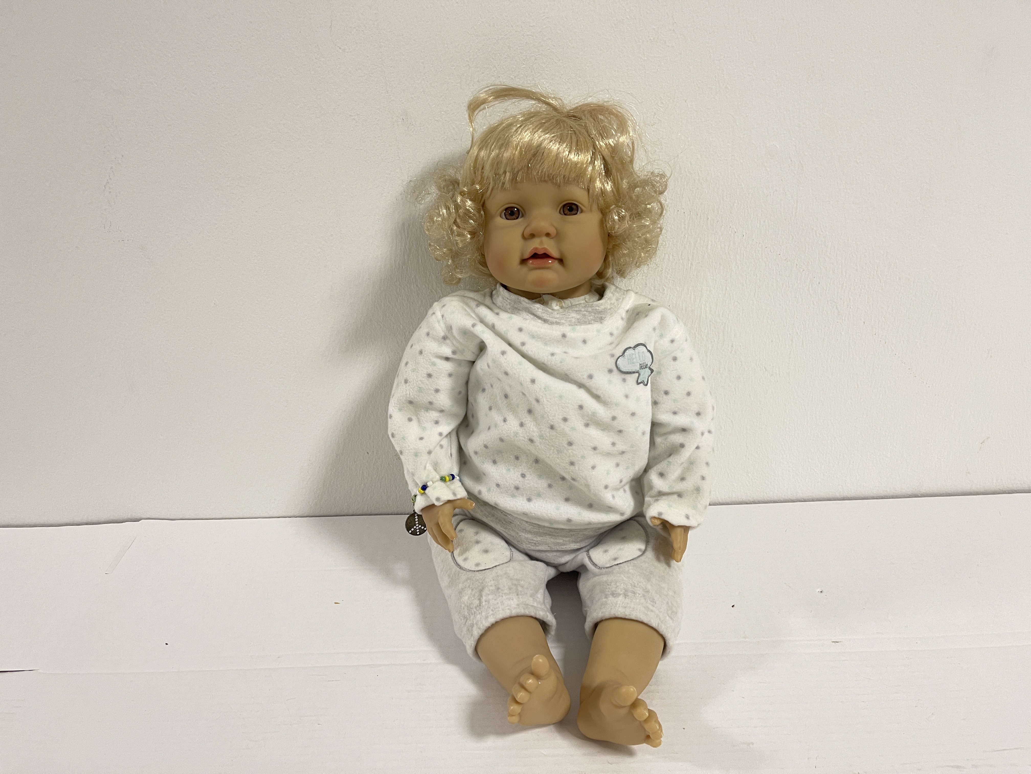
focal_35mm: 25
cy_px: 387
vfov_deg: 54.9
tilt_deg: -19.8
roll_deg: +1.4
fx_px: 745
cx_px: 516
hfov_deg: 69.4
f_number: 1.6
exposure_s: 1/50
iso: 100
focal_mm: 5.1
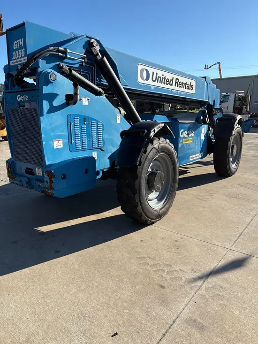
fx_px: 258
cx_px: 129
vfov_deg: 67.3
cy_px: 172
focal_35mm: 26
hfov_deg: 53.1
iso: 50
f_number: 1.6
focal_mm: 5.96
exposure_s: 1/2538
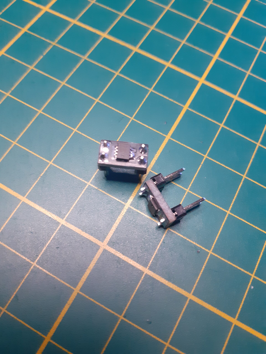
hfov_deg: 51.4
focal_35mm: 27
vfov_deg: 65.3
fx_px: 277
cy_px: 177
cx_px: 133
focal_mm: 3.6
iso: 320
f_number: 1.9
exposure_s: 1/25
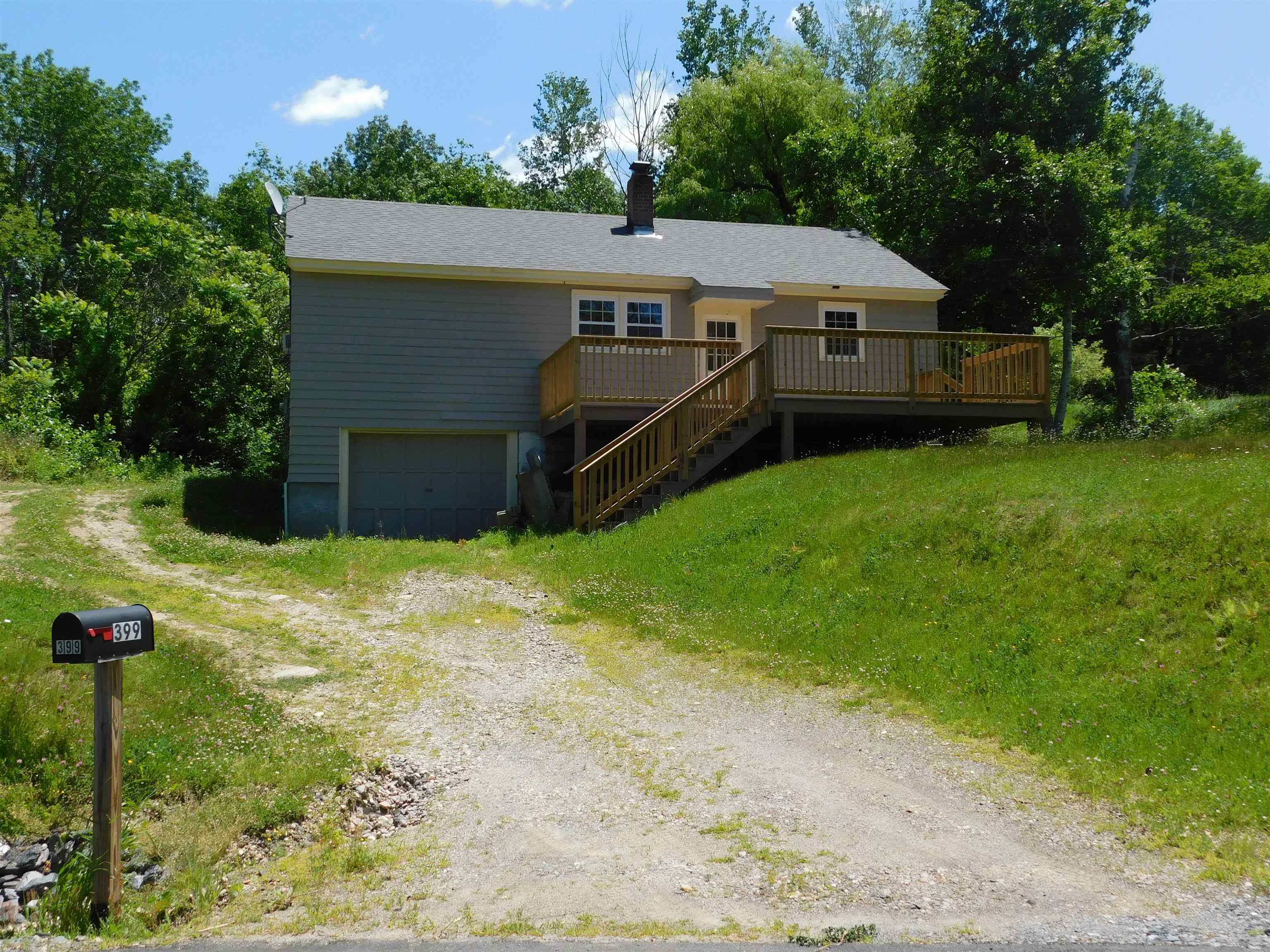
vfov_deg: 39.7
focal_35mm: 36
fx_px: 1321
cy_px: 476
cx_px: 635
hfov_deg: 51.4
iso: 125
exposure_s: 1/1000
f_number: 3.5
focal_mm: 6.3
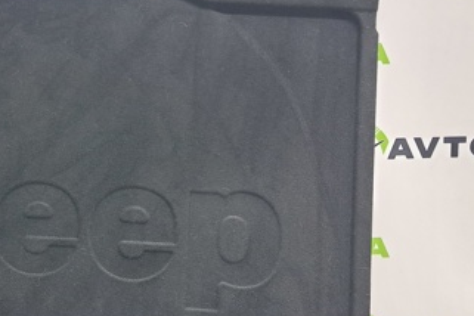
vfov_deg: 24.2
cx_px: 78
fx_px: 737
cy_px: 166
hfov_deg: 34.3
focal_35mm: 56
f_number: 1.8
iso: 250
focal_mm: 4
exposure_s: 1/60
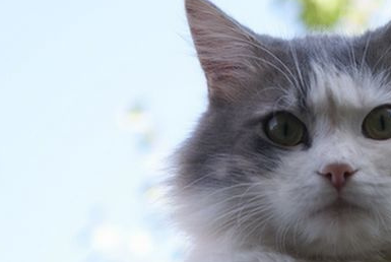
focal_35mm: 190
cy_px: 147
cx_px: 343
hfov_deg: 10.8
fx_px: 2067
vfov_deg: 7.3
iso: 100
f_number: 7.1
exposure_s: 1/60
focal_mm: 70
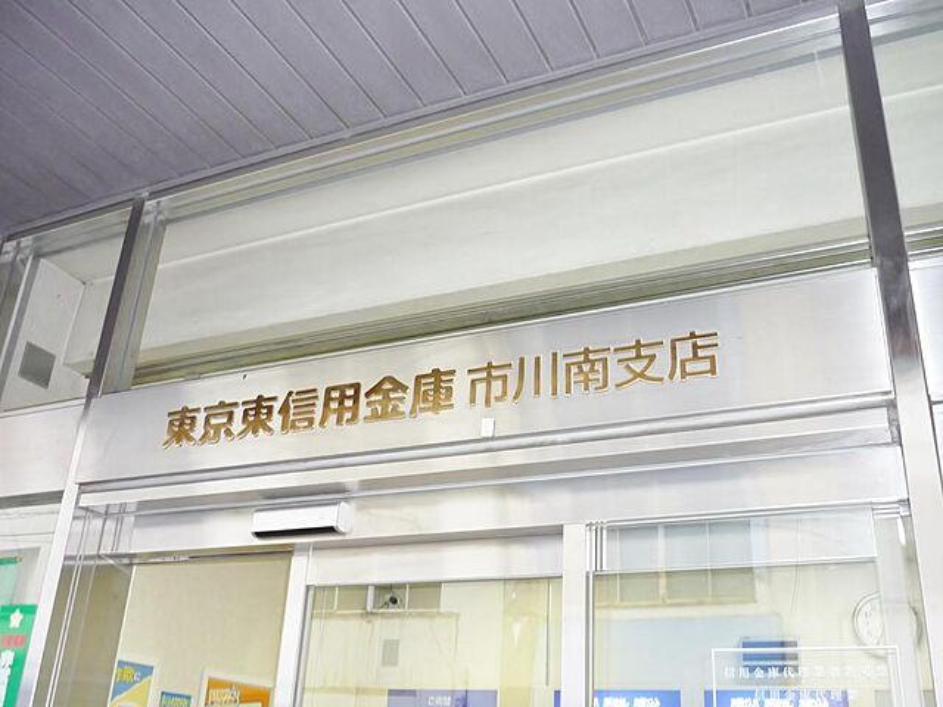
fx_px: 899
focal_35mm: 33
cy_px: 354
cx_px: 472
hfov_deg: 55.4
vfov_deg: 42.9
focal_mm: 5.5
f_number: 2.8
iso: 160
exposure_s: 1/30
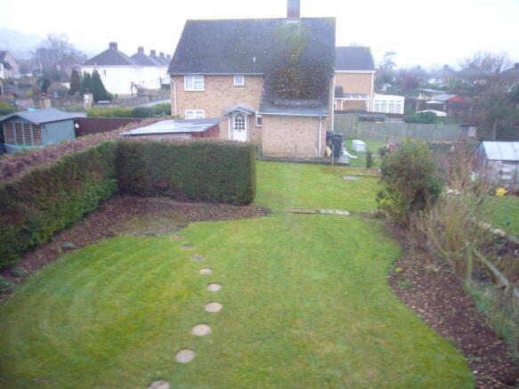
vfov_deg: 49.7
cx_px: 260
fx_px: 420
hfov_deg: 63.5
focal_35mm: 28
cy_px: 194
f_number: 2.8
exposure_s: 1/25
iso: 100
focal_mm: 4.6
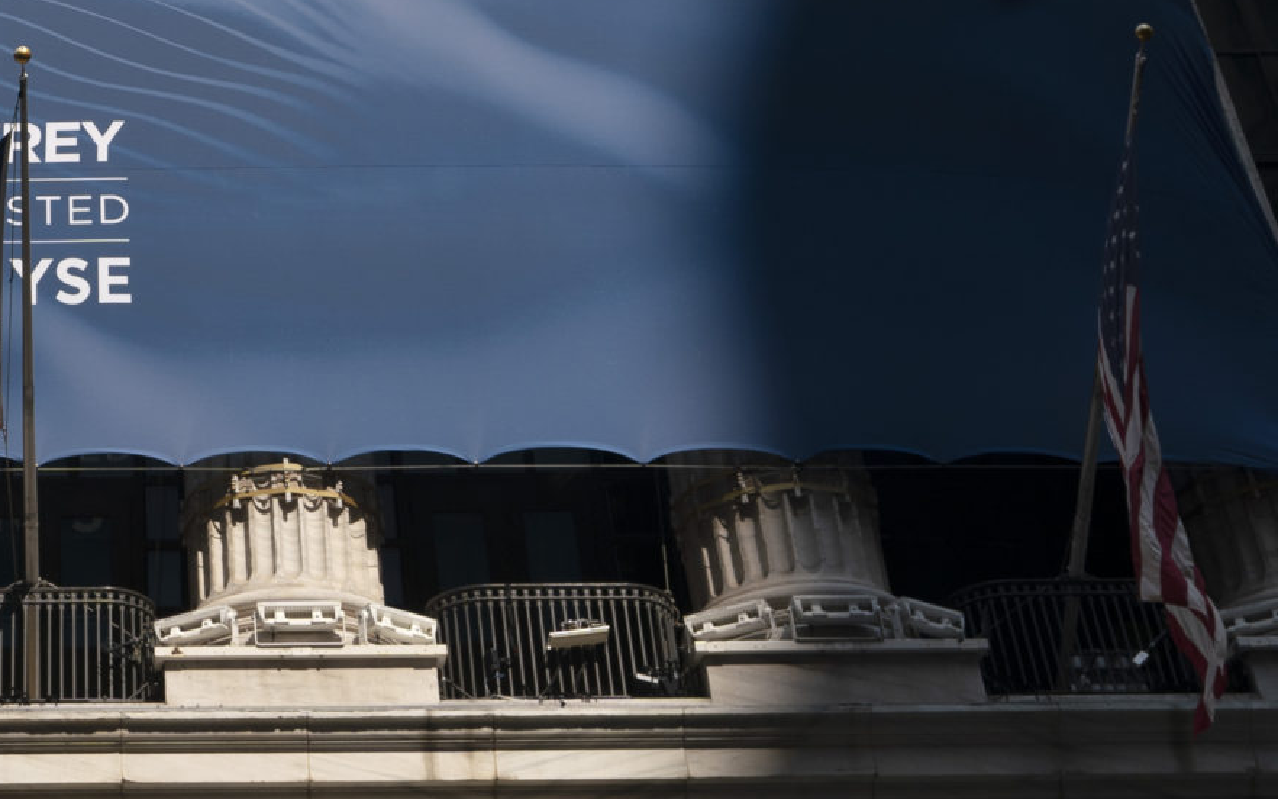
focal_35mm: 71
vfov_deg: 17.5
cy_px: -152
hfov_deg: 27.7
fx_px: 2473
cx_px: 72
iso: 160
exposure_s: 1/500
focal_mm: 24
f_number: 8
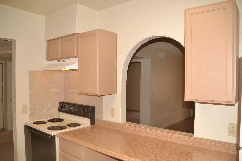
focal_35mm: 27
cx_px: 121
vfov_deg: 47.9
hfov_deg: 67.4
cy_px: 80
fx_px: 181
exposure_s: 1/60
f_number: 3.5
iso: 100
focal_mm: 18
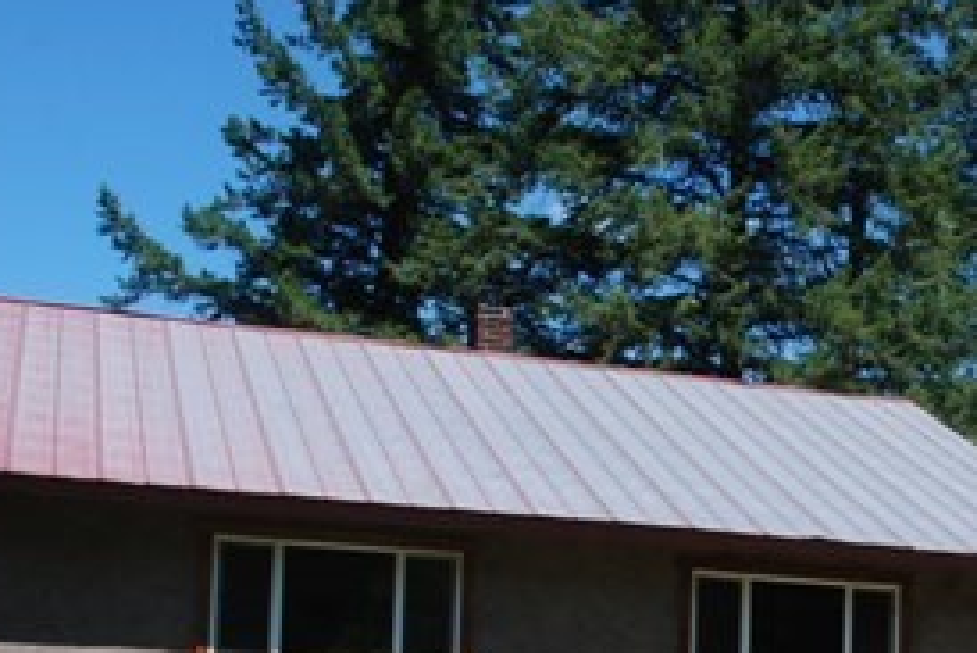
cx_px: 920
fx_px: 1711
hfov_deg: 30.2
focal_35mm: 63
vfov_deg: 20.7
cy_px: 696
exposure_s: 1/200
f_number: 7.1
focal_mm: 18
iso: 200
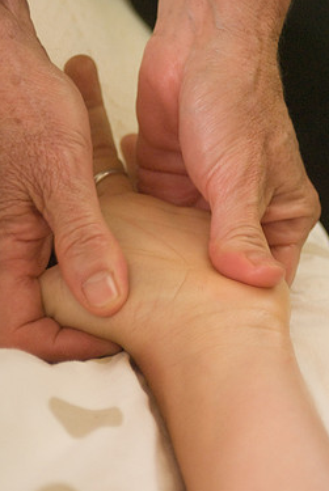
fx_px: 1722
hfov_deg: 10.9
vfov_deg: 16.2
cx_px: 193
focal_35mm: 126
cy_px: 271
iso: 400
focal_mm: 70
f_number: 4.5
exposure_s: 1/40
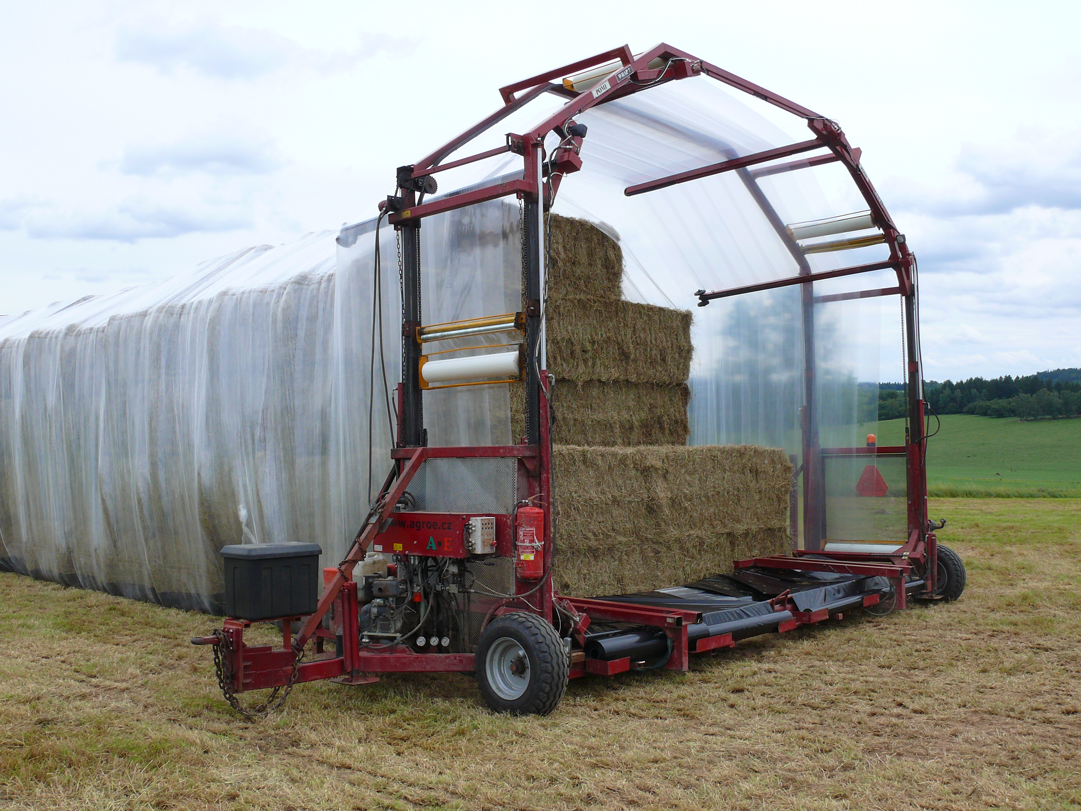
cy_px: 406
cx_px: 540
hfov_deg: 52.6
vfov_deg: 40.7
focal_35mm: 35
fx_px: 1093
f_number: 8
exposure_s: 1/200
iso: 100
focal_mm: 7.4
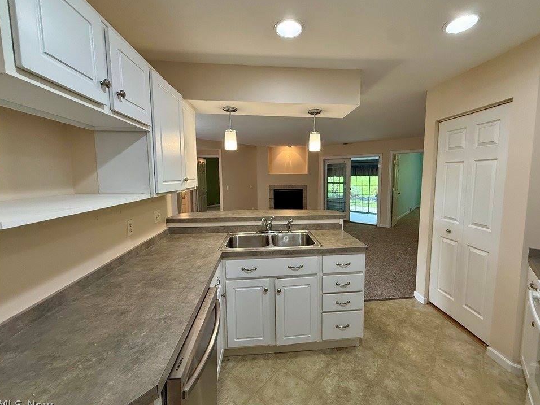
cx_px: 284
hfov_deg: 98.1
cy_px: 198
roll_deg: -0.2
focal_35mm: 15
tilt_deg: -5.0
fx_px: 234
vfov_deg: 81.7
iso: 250
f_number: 2.2
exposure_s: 1/120
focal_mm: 2.22
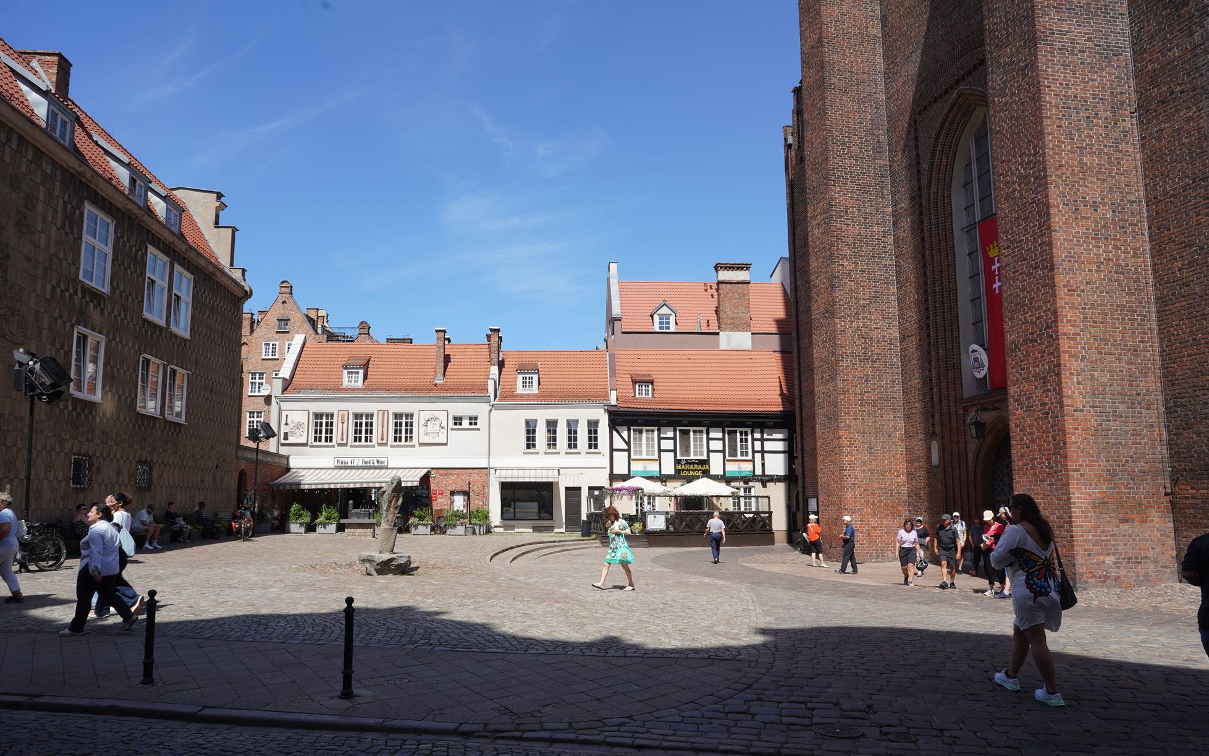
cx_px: 600
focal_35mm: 25
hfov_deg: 72.5
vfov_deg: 49.3
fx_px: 824
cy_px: 393
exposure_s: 1/100
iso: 100
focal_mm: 24
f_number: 13
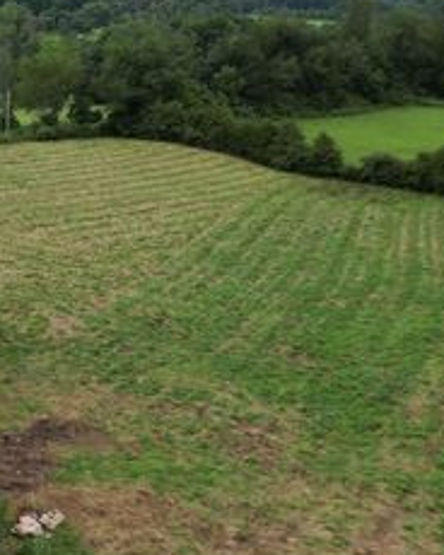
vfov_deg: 36.7
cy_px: 267
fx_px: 838
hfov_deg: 25.9
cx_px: -113
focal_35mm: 51
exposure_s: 1/2000
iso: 100
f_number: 1.7
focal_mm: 6.72
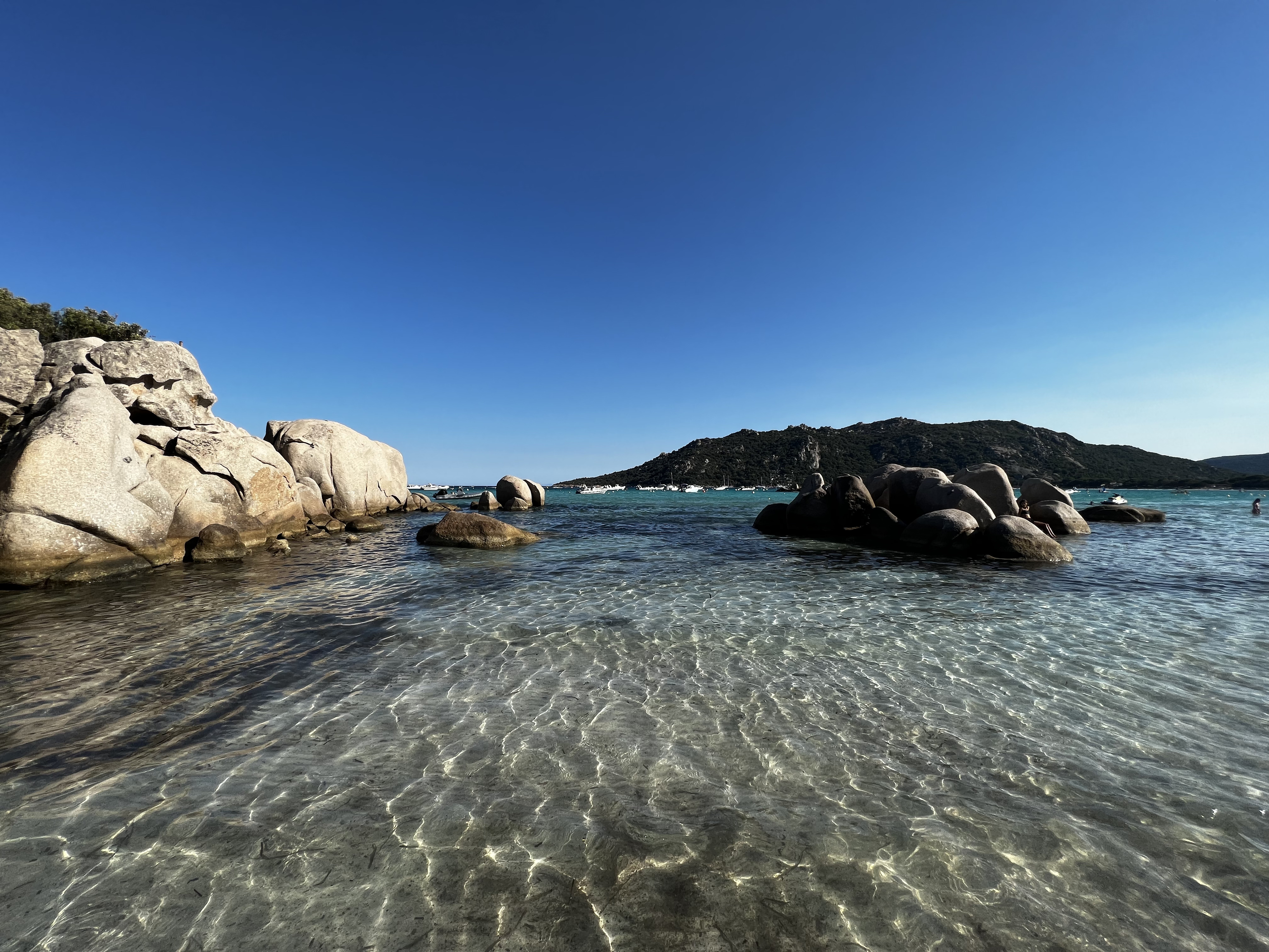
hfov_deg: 106.2
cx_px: 634
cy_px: 476
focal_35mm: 13
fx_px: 477
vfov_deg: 89.9
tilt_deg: +1.3
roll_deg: +0.1
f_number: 1.8
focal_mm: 1.57
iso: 32
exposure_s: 1/1845
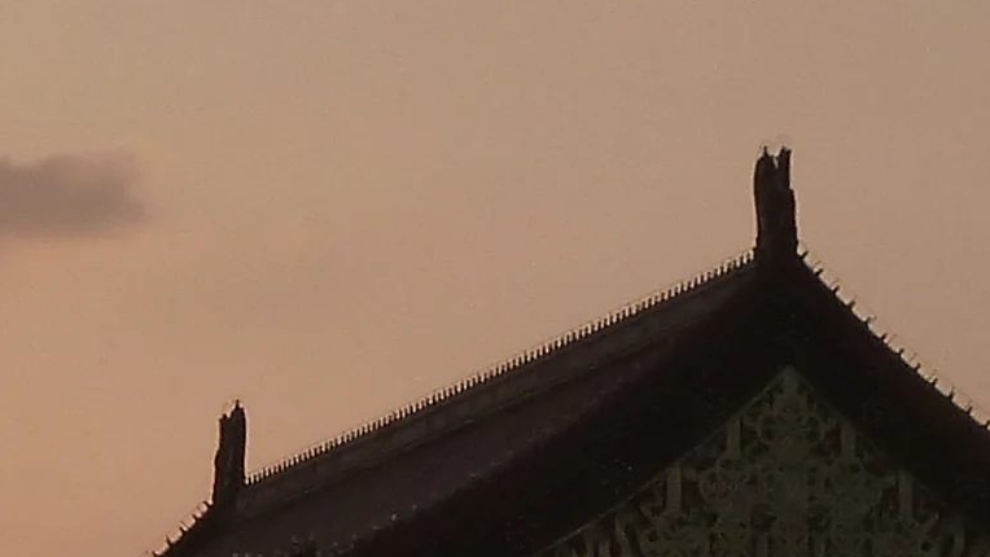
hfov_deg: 5.0
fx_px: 11211
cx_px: -3
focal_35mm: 427
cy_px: 666
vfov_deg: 2.8
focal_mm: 12.8
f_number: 4.2
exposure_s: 1/400
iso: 125
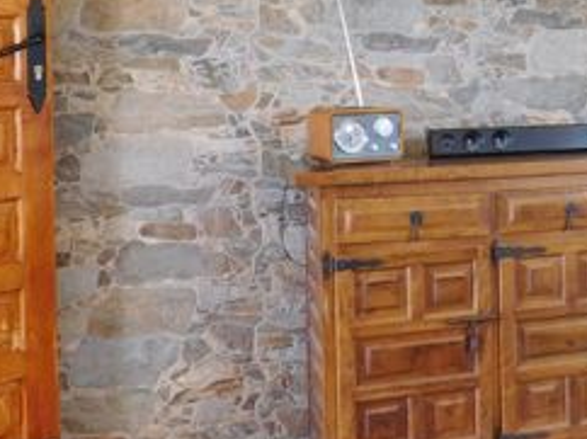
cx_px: 683
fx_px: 1135
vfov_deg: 21.5
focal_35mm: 67
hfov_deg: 26.2
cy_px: 56
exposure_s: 1/30
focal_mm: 4
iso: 160
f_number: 3
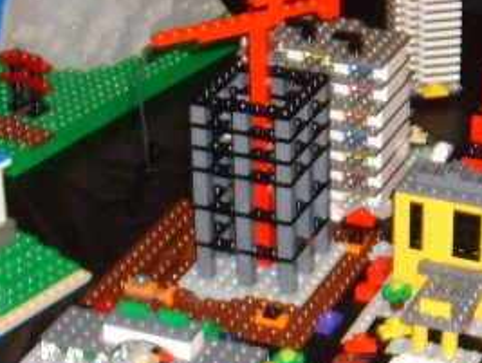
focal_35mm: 134
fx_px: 1868
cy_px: 246
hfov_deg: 14.7
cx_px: 318
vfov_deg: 11.1
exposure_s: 1/30
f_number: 2.8
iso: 100
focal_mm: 5.8
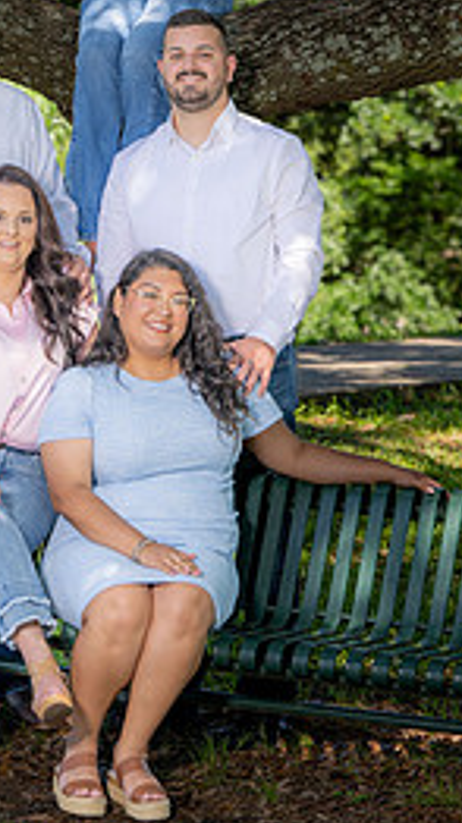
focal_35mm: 144
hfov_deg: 8.4
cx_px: 151
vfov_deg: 14.9
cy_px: 220
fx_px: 3142
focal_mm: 80
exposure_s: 1/200
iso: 100
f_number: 4
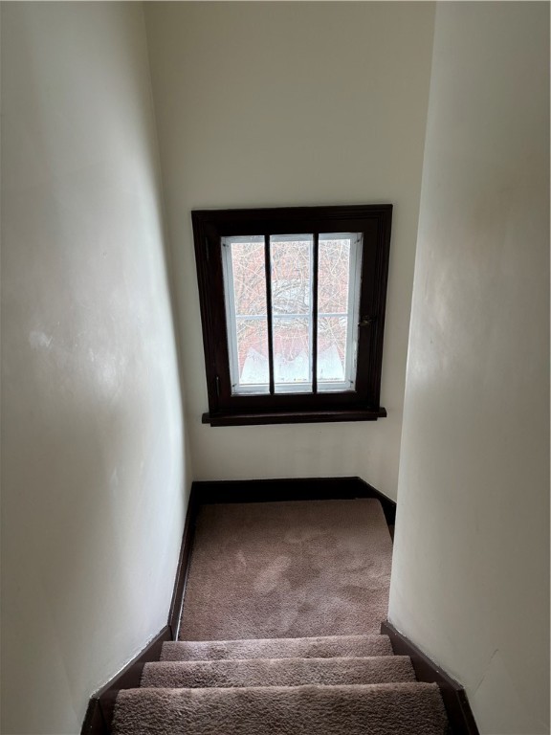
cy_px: 368
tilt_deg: -25.5
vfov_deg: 67.3
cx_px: 276
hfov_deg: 53.1
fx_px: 552
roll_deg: +1.0
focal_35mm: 26
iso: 125
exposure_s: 1/86
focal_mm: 5.96
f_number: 1.6
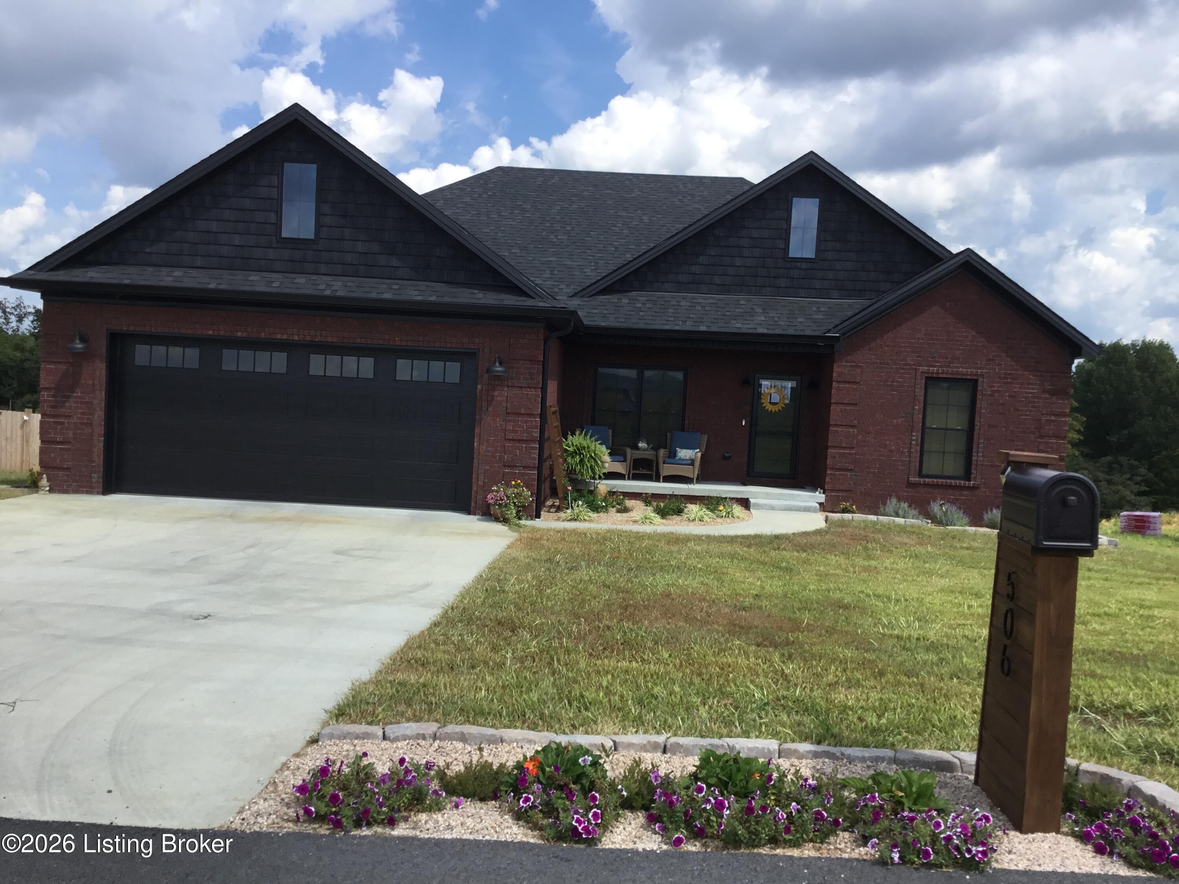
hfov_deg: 58.4
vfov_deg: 45.4
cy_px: 442
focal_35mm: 31
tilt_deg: -2.1
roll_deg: -2.8
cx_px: 590
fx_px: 1056
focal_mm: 3.3
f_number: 2.4
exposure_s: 1/1045
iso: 25
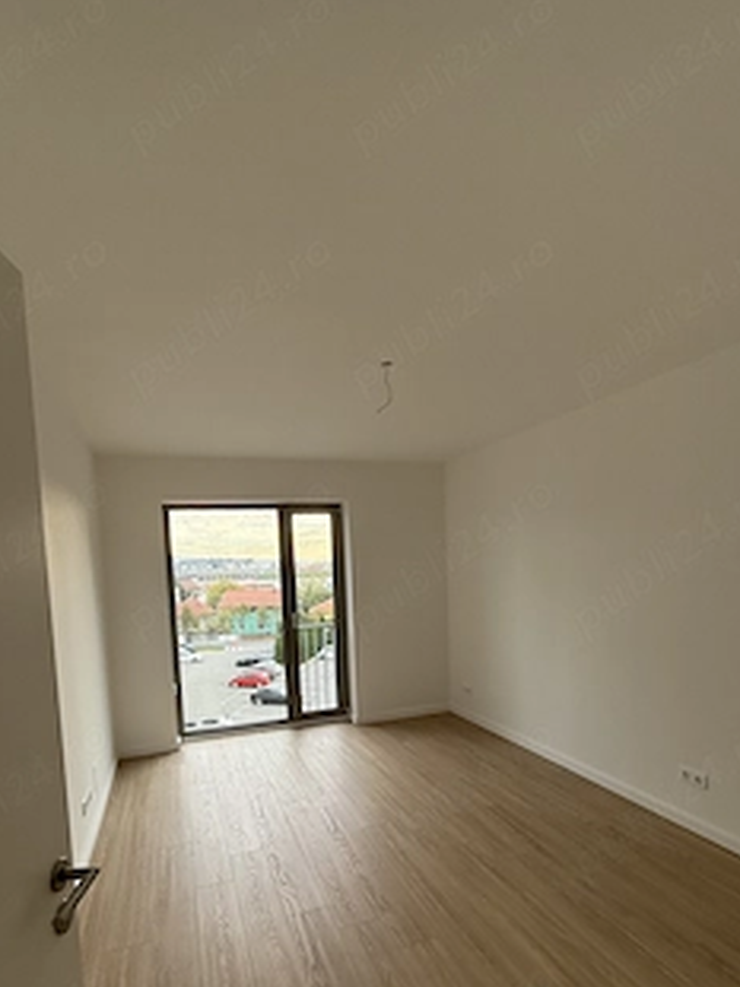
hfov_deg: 71.4
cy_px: 609
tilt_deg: -2.6
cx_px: 340
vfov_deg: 86.3
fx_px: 513
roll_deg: +3.2
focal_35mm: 18
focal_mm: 2.22
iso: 125
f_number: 2.2
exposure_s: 1/99
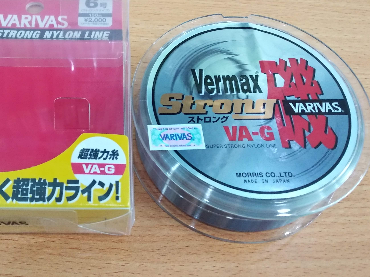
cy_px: 104
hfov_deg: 45.7
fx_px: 428
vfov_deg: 35.8
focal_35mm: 40
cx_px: 107
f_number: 2.2
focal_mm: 3.81
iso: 1600
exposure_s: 1/25
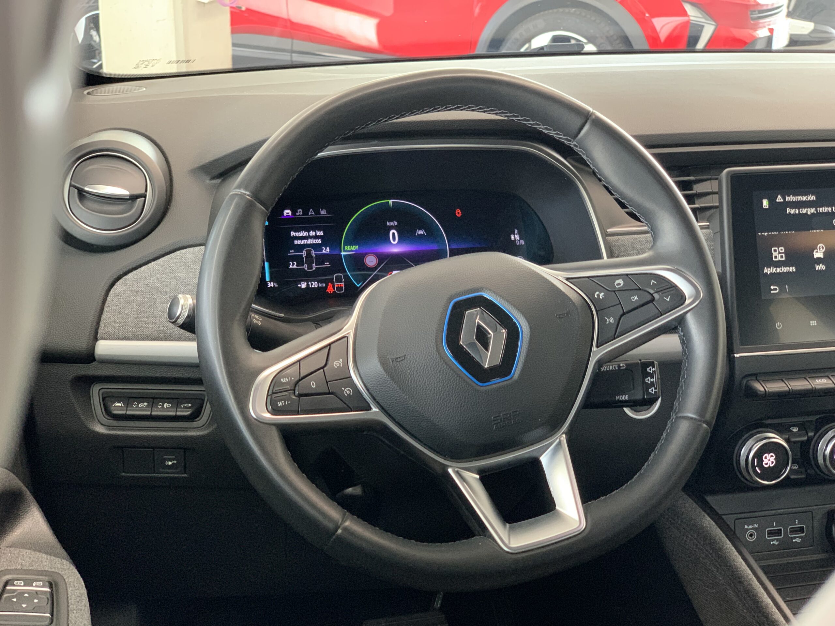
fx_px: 1254
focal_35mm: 52
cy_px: 313
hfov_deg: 36.8
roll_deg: -0.4
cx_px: 418
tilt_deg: -18.8
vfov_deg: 28.0
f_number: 2.4
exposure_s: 1/60
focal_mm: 6
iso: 250
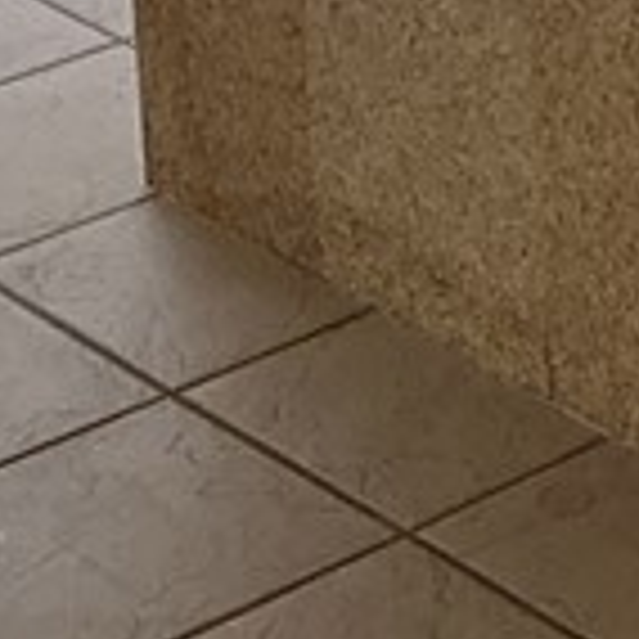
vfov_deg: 8.5
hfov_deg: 8.4
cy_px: -981
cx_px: 1683
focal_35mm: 185
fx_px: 3864
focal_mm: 3
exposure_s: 1/60
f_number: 1.8
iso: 250
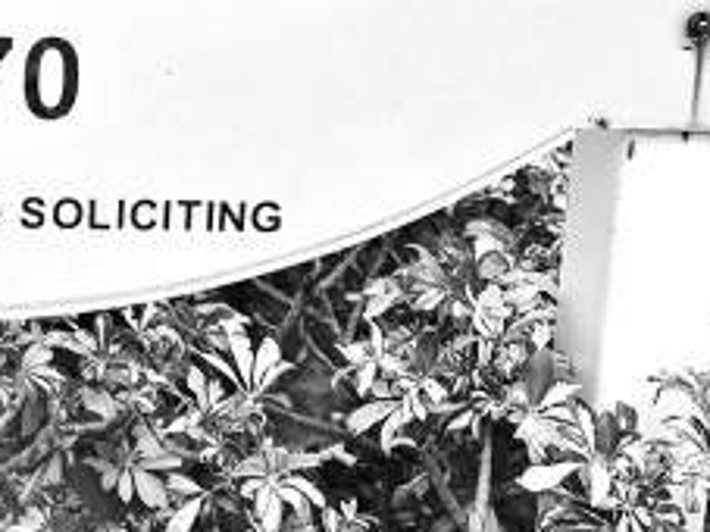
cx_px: -44
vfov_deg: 16.8
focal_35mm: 81
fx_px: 1660
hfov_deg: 22.9
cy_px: -213
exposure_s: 1/7168
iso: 80
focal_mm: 5.4
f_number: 1.8
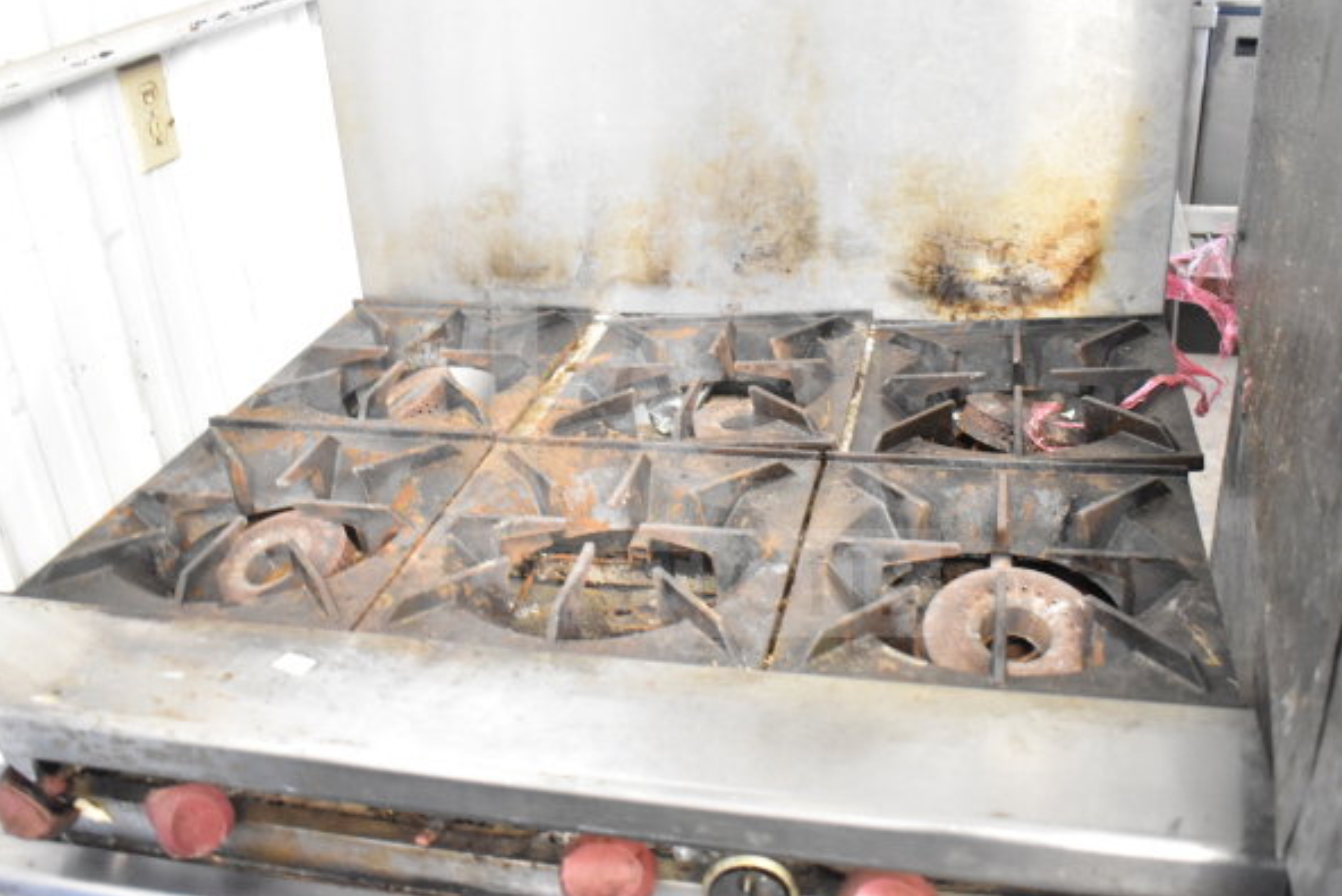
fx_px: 1268
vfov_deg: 38.9
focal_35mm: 34
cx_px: 685
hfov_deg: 55.8
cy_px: 457
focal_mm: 22
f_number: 4
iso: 6400
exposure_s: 1/60
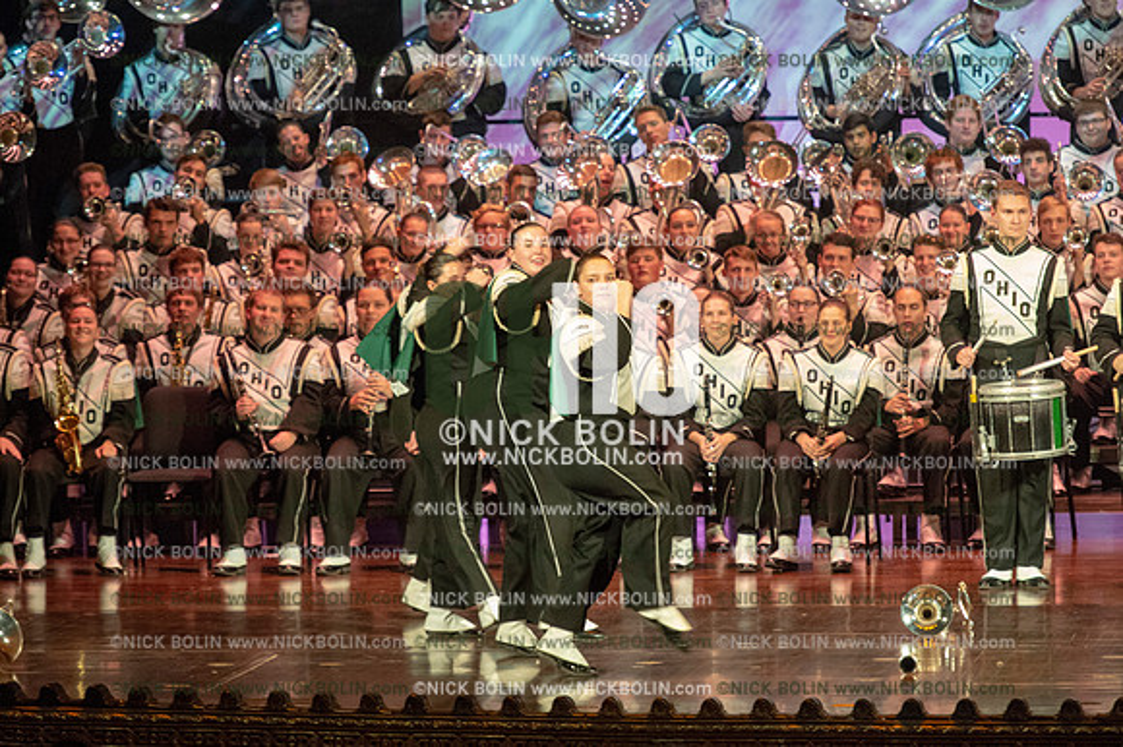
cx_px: 562
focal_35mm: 230
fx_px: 7170
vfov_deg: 6.0
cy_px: 374
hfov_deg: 9.0
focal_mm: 230
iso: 8000
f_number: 5.6
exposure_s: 1/200
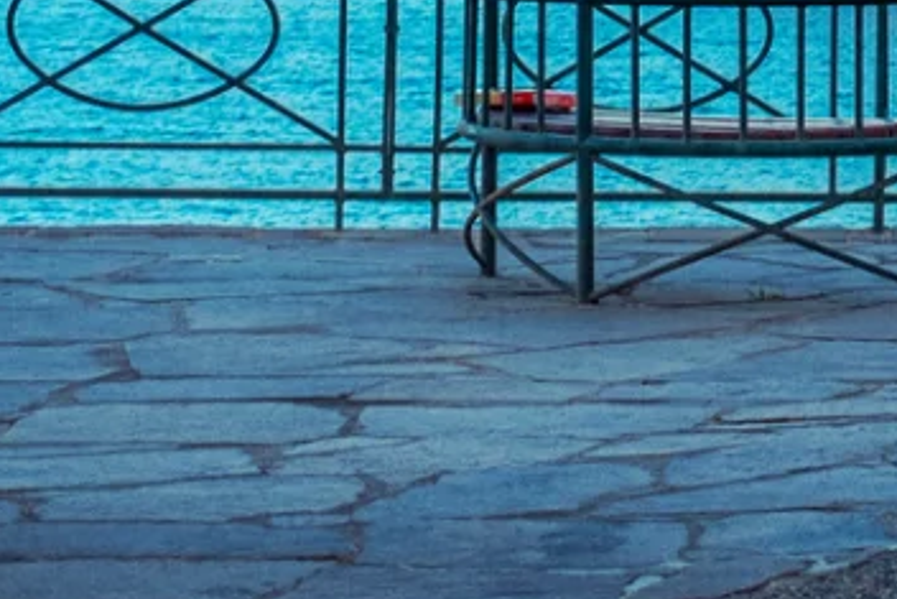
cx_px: 1210
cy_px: -937
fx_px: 5808
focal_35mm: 233
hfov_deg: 8.7
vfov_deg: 5.6
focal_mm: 27.5
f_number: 5
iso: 125
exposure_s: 1/60
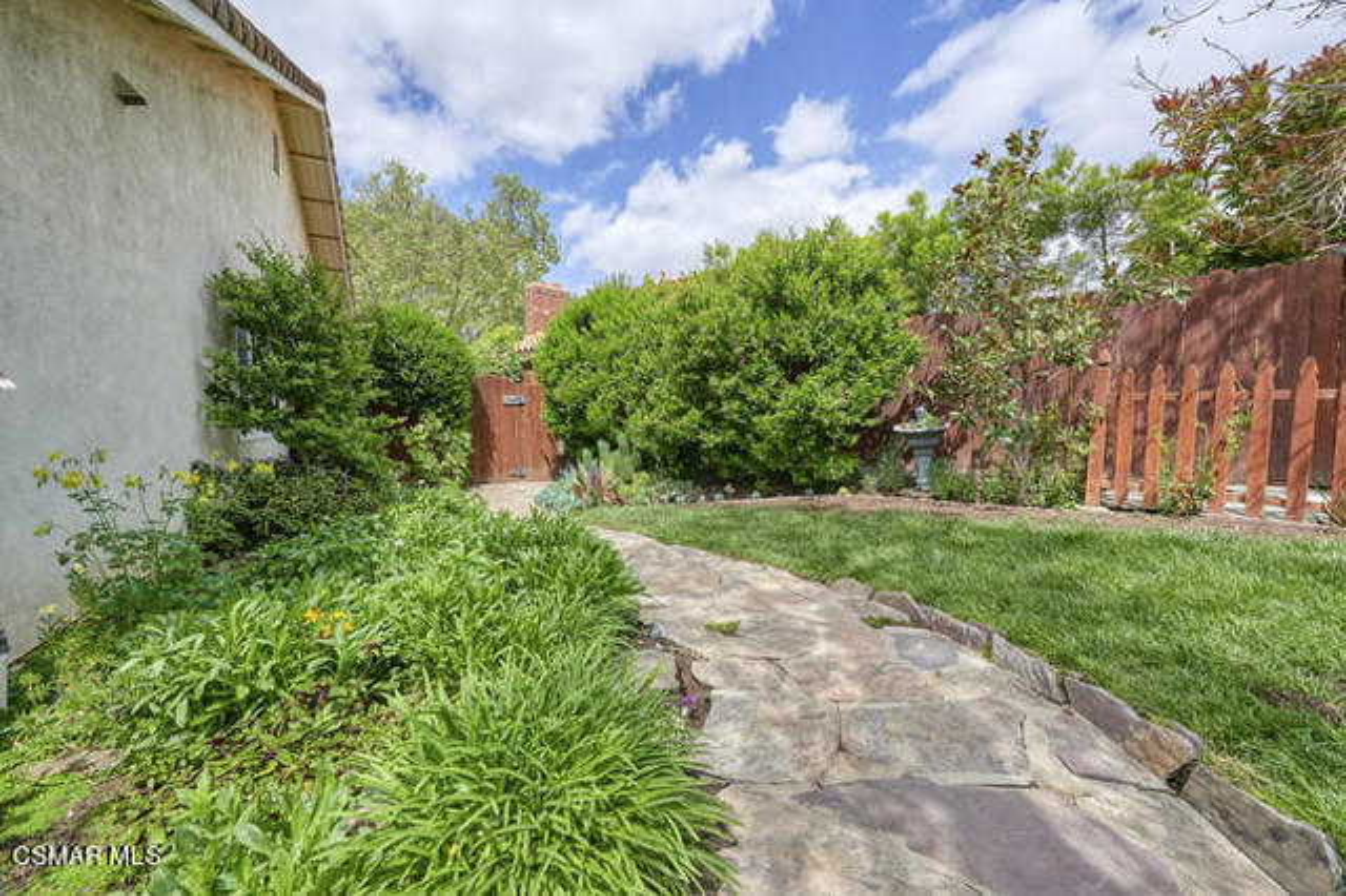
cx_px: 673
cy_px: 448
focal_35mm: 14
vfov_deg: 81.1
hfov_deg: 104.3
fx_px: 523
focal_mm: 14
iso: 400
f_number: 7.1
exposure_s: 1/1250
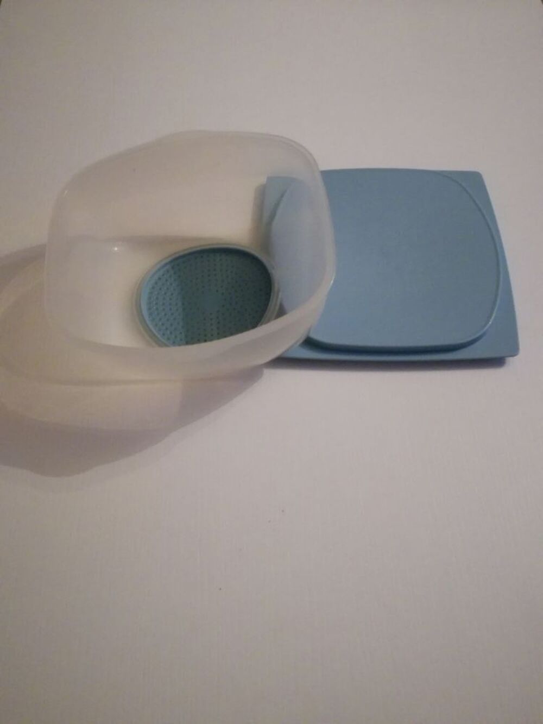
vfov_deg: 58.3
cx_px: 272
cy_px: 362
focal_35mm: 31
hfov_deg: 45.4
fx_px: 648
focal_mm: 3.79
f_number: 2
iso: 640
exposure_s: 1/20
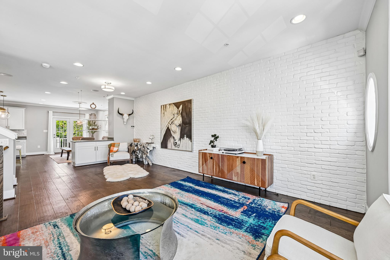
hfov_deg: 104.3
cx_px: 195
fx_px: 152
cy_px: 130
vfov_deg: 81.2
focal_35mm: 14
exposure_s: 1/15
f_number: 8
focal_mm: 14
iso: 160
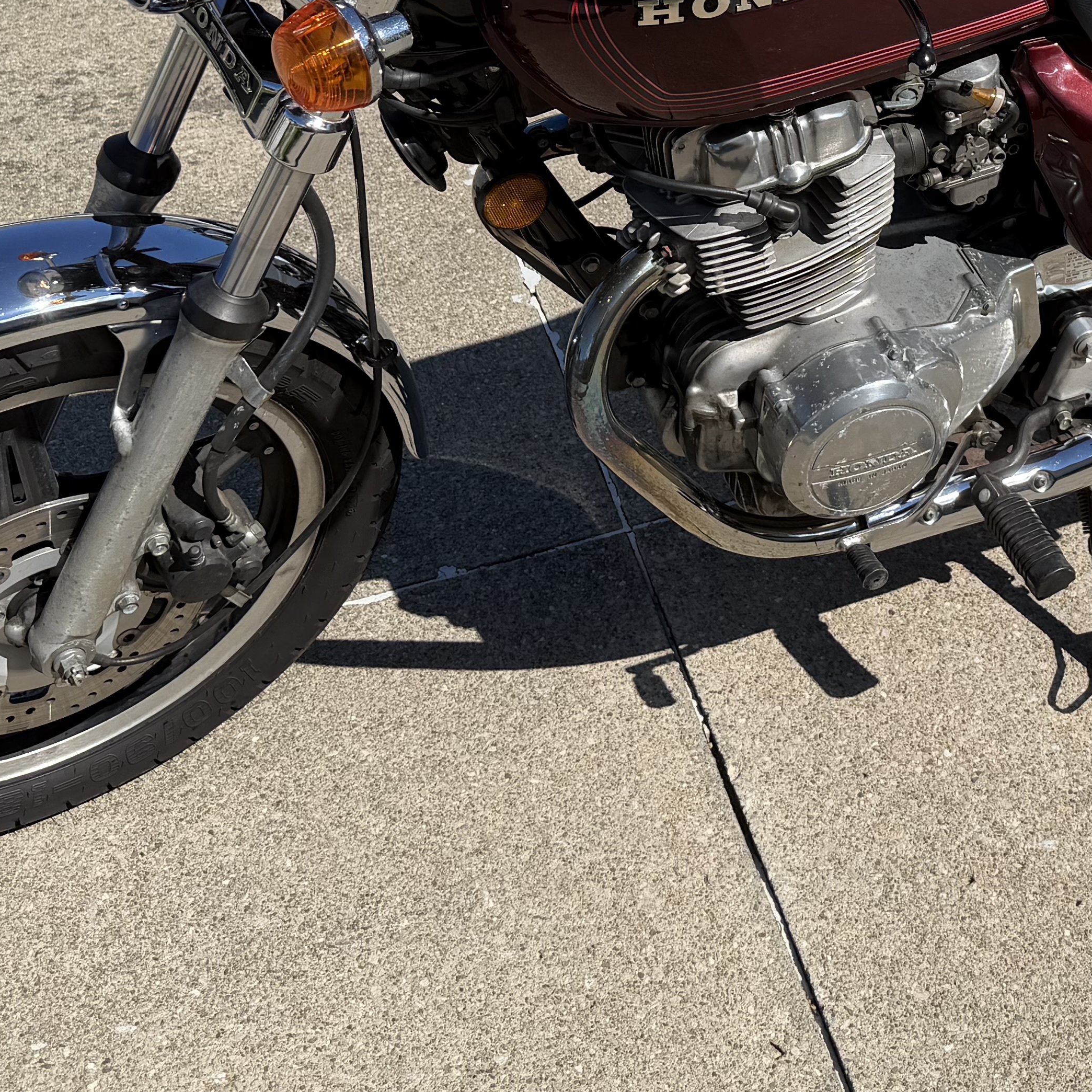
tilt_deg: -27.0
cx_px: 893
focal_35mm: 58
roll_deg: -0.3
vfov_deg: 28.5
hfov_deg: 28.8
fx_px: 2070
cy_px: 136
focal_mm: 6.76
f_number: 1.78
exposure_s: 1/5319
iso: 80
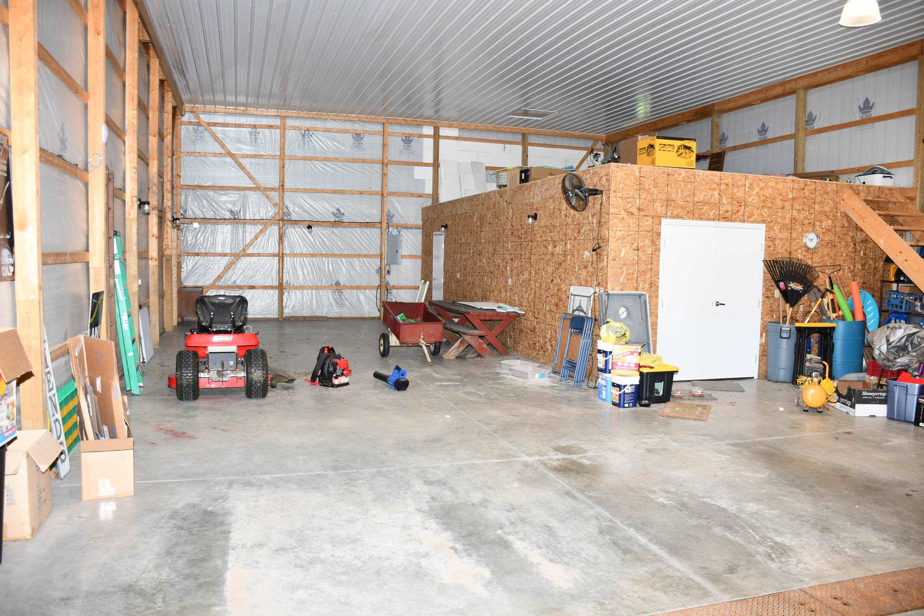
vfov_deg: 47.9
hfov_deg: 67.4
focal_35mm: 27
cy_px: 308
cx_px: 462
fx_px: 693
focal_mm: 18
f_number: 4
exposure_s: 1/60
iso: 360
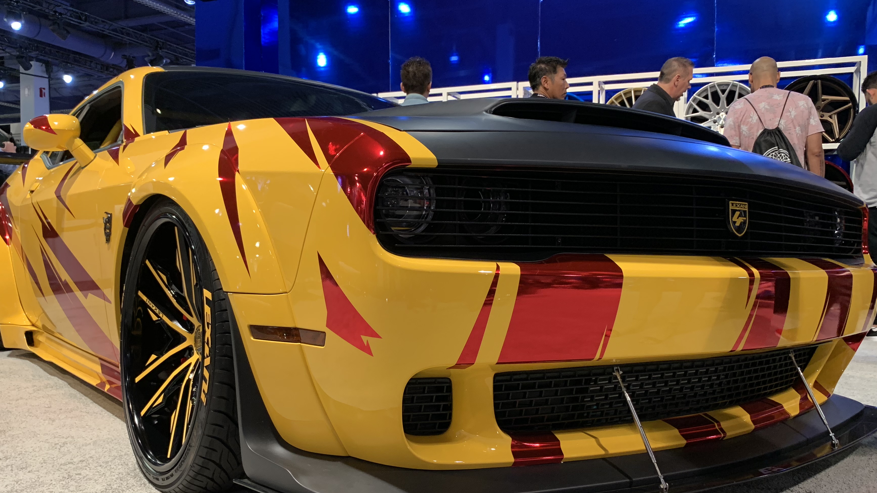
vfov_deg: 35.6
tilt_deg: -2.2
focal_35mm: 33
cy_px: 284
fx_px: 767
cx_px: 413
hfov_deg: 59.4
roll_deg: -0.4
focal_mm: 4.25
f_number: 1.8
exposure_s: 1/60
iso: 160
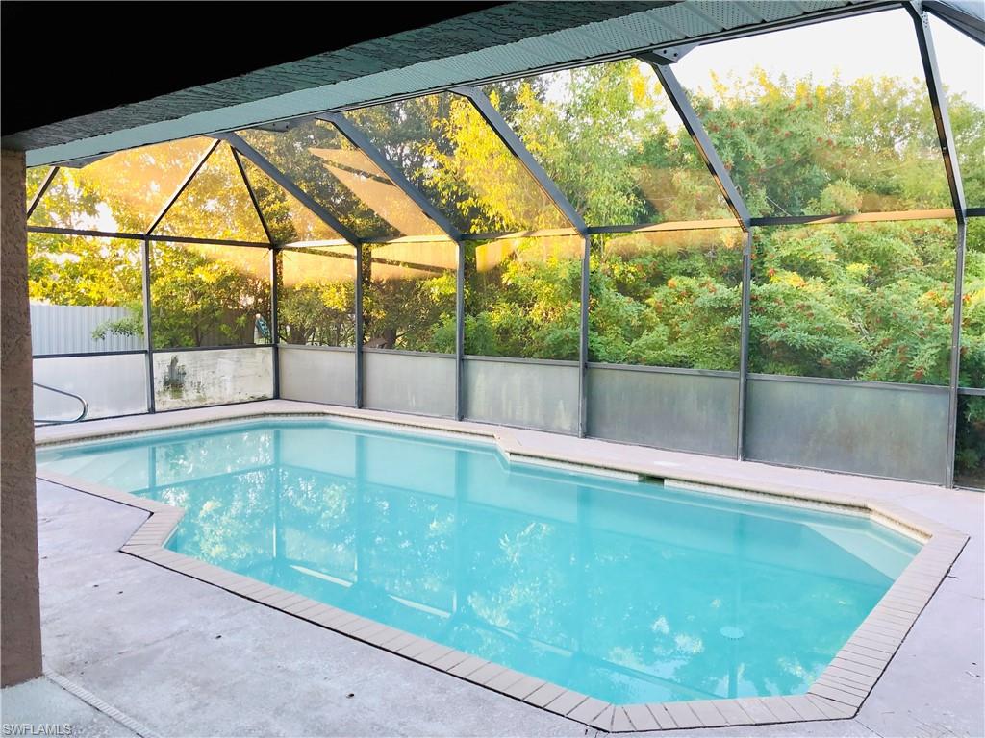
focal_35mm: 28
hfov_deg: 63.4
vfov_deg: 49.7
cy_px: 369
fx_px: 797
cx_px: 492
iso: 25
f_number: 1.8
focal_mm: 4
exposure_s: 1/40
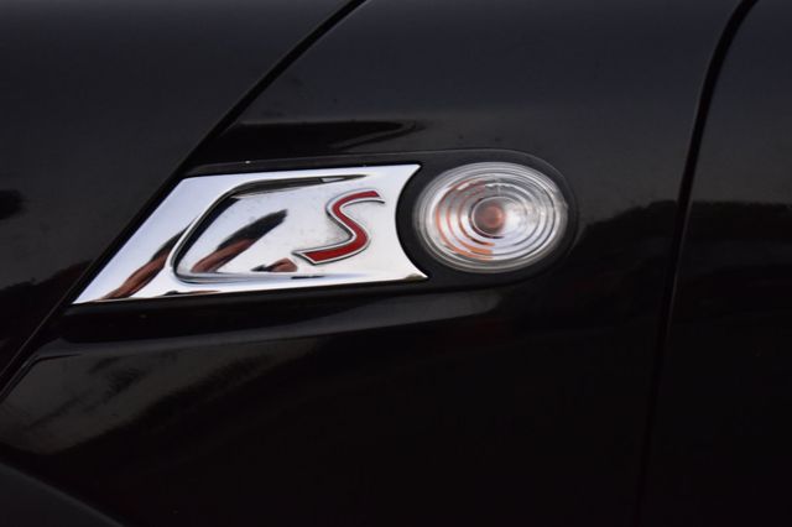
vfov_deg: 18.9
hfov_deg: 28.1
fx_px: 1583
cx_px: 396
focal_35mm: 72
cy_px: 264
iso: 1600
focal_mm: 48
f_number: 5.3
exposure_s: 1/13
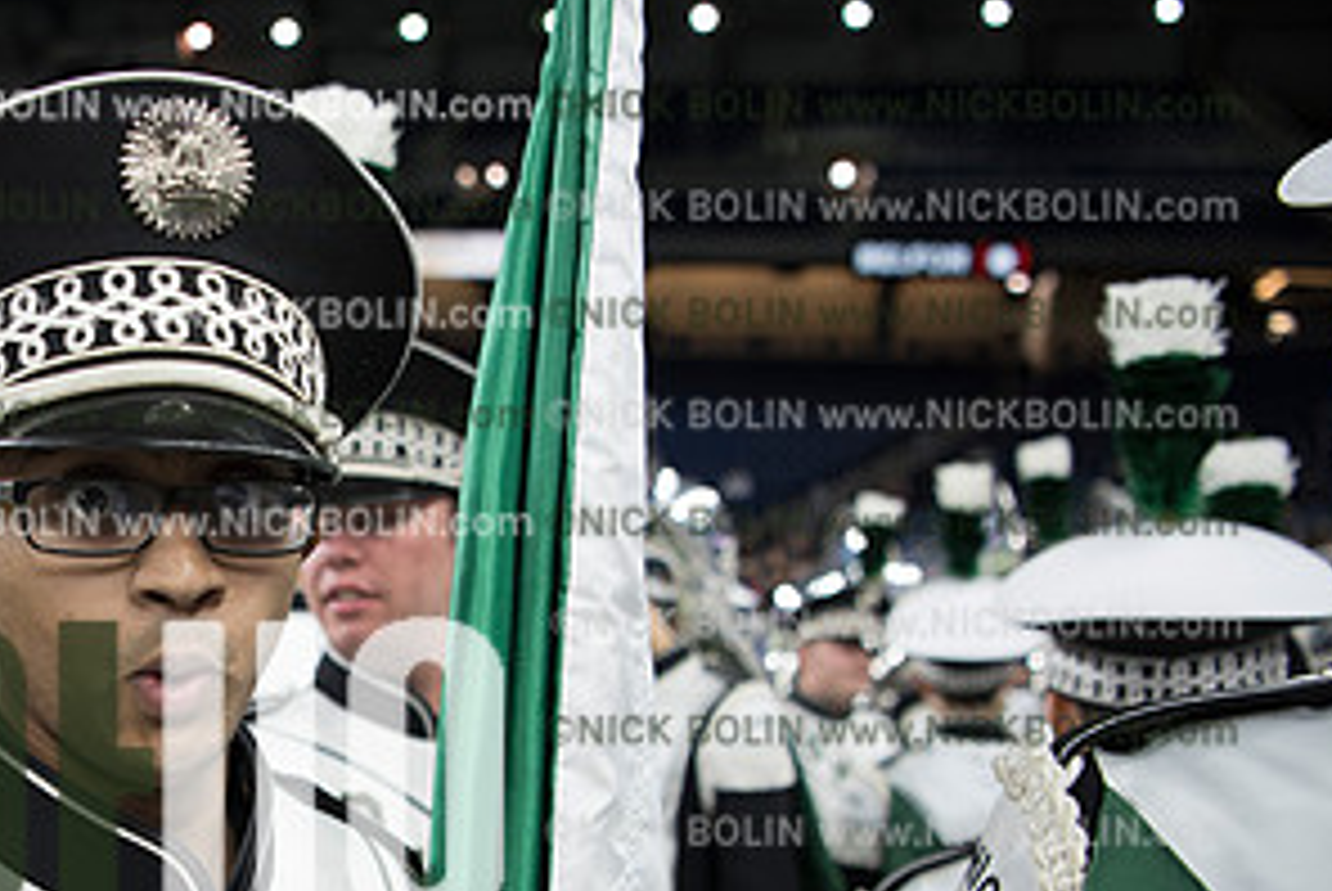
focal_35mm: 47
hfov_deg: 39.4
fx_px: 1741
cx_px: 184
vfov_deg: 27.5
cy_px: 835
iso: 1250
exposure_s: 1/800
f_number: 2.8
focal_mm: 24
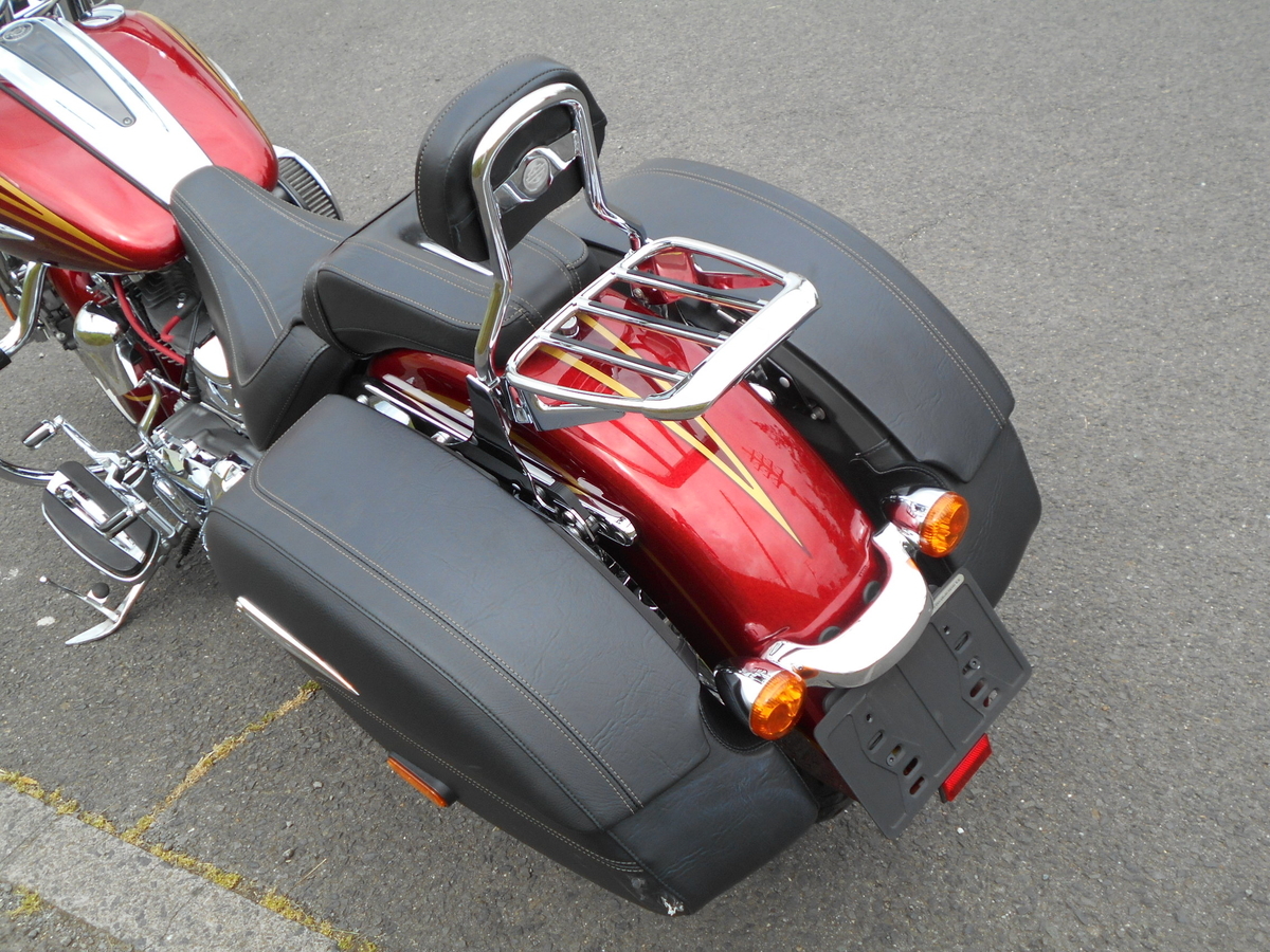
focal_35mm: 39
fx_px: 1431
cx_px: 635
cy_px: 476
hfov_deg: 47.9
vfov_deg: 36.8
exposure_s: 1/250
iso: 80
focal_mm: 6.7
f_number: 3.9
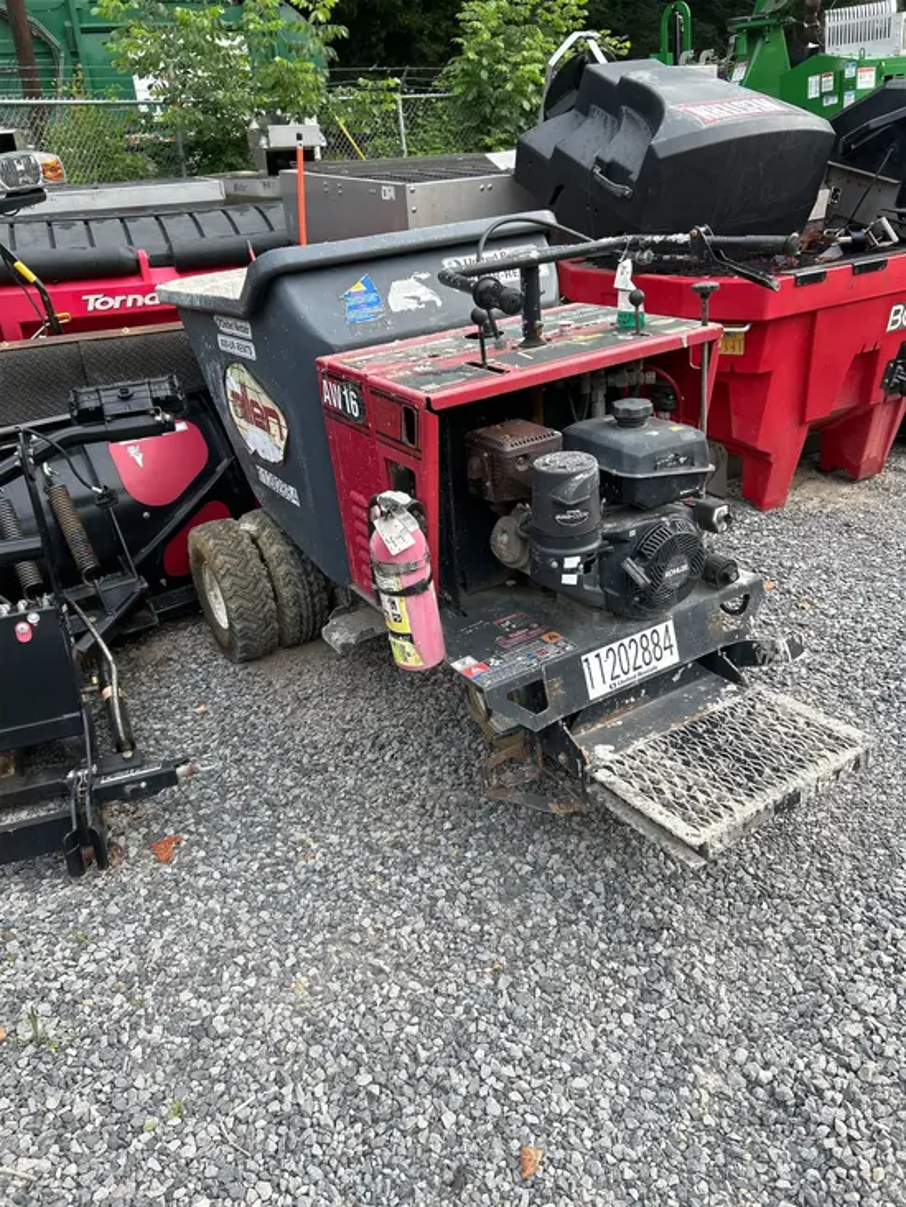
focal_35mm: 26
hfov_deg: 53.1
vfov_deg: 67.3
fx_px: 907
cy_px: 604
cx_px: 453
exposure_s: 1/456
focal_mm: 5.7
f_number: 1.5
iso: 50
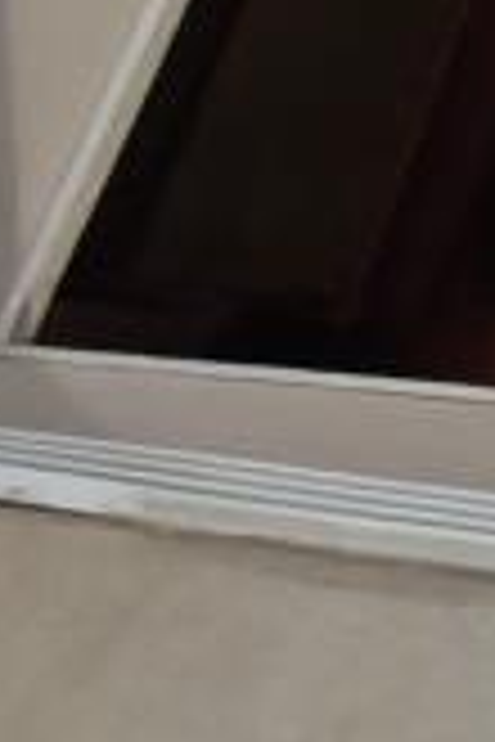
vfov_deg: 14.7
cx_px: 2196
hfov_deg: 7.3
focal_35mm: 103
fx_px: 2124
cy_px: -904
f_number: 2.2
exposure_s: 1/20
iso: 1000
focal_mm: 1.96
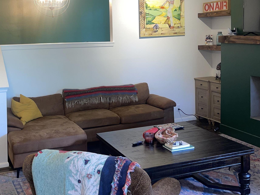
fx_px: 338
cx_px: 102
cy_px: 54
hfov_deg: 41.8
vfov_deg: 31.7
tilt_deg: -3.0
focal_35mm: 45
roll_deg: +2.3
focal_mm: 5.1
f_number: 1.6
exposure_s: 1/15
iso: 64
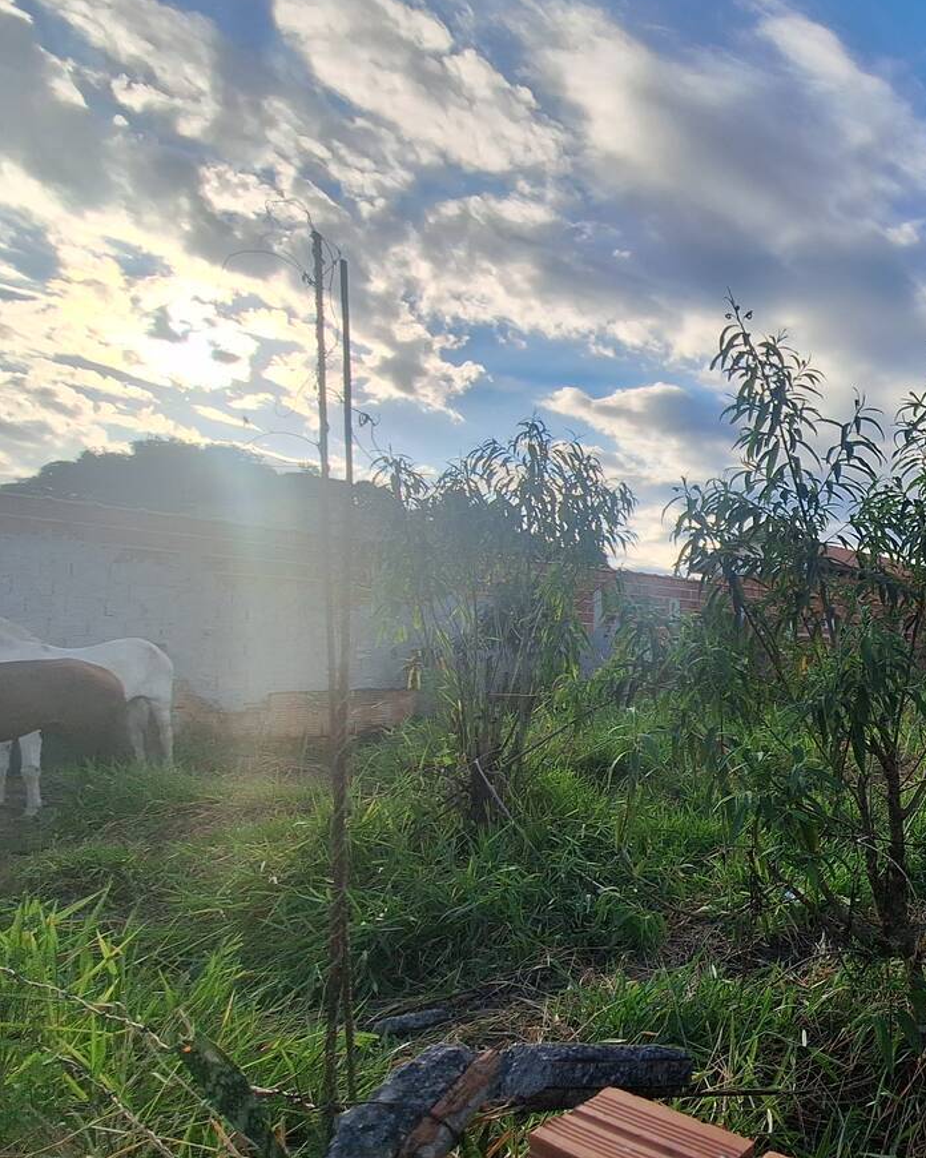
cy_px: 643
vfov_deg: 77.4
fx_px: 719
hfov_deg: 51.7
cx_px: 935
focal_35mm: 21
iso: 40
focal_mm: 1.74
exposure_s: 1/1792
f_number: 2.2
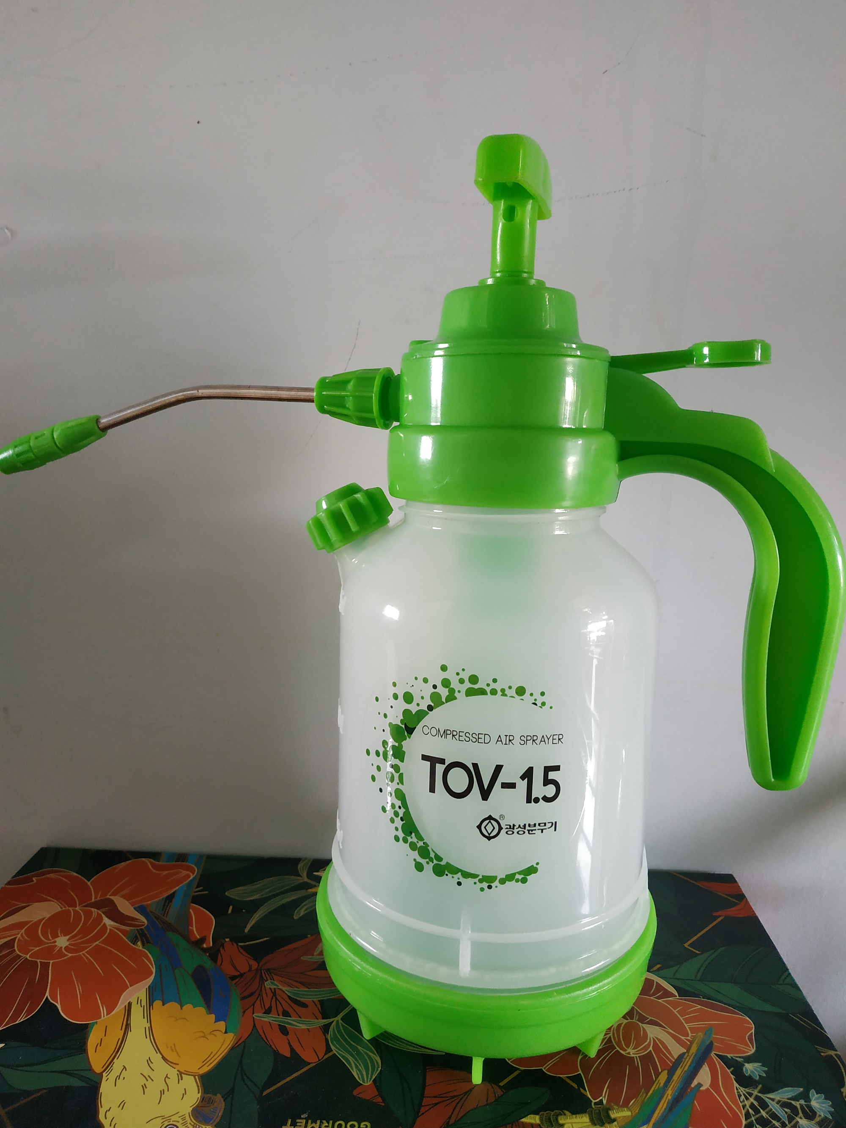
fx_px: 782
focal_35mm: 24
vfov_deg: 71.6
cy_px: 564
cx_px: 423
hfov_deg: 56.8
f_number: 1.9
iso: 400
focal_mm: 3.94
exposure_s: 1/25
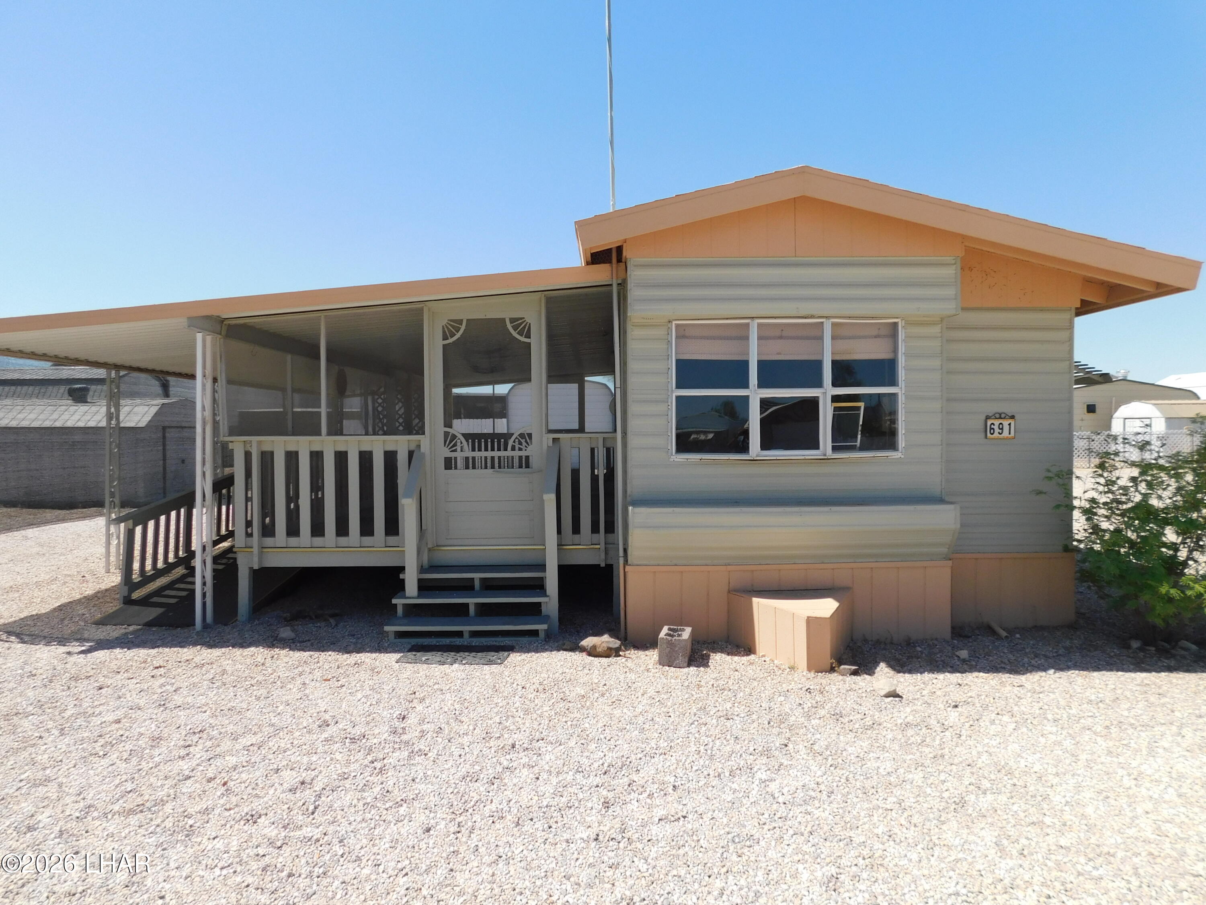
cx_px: 603
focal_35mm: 23
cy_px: 452
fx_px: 801
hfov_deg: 73.9
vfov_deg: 58.9
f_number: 6
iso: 125
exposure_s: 1/400
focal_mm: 4
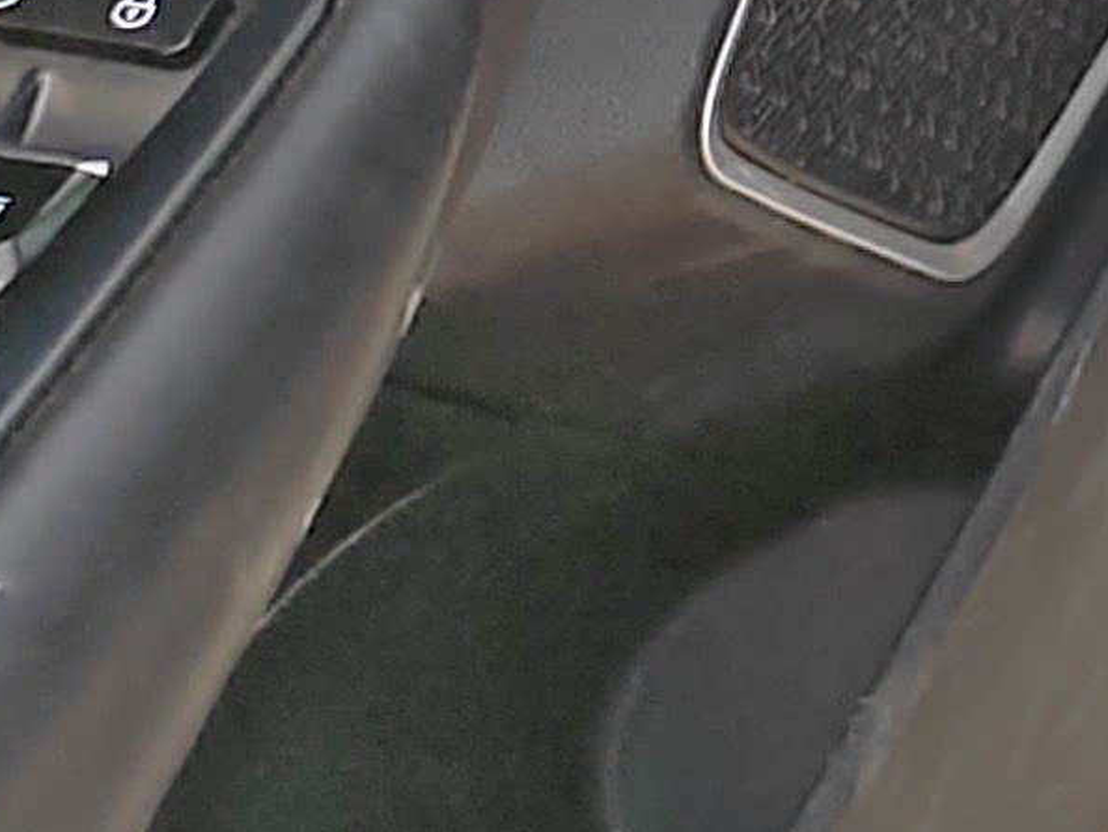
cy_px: -1698
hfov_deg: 9.1
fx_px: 5700
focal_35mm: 178
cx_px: 3261
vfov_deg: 7.3
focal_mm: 6.14
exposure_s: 1/380
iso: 50
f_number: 1.8
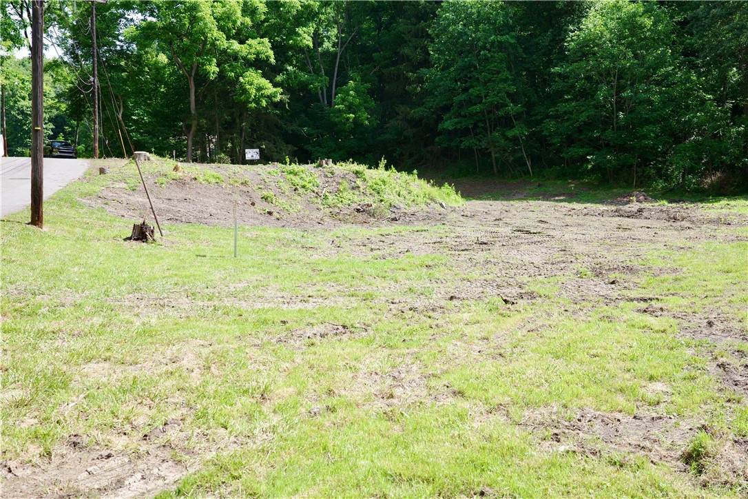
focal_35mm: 40
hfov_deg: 48.5
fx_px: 831
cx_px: 374
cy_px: 250
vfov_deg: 33.4
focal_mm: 26
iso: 200
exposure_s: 1/400
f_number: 5
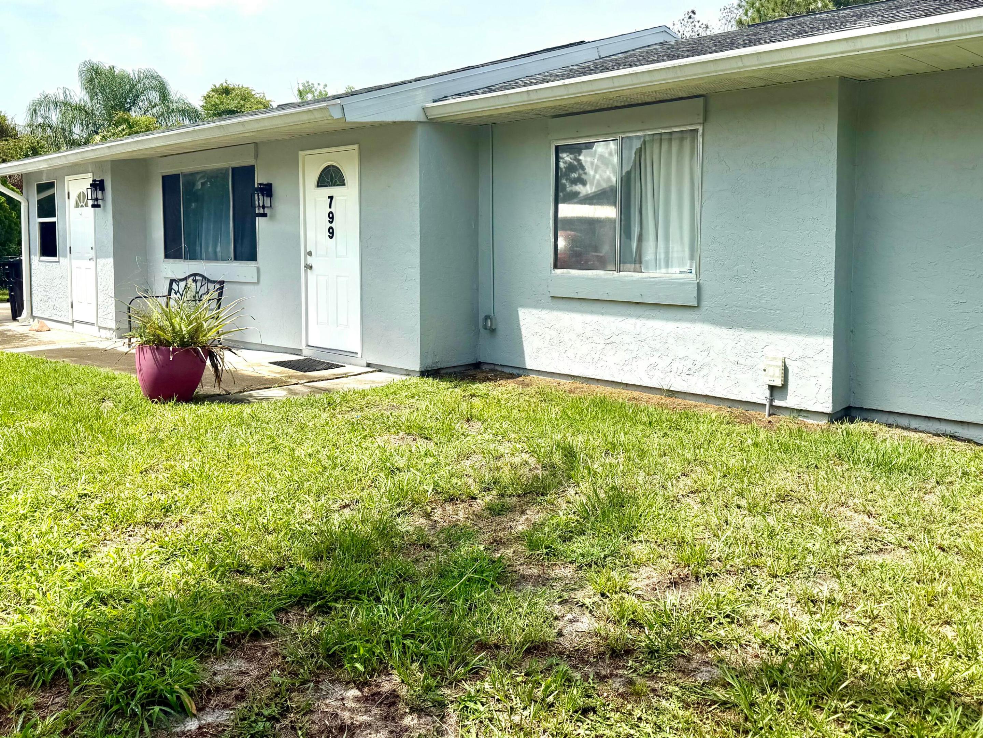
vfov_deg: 56.8
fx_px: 682
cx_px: 492
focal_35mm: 24
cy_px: 369
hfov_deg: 71.6
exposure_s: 1/6173
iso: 80
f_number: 1.78
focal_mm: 6.76
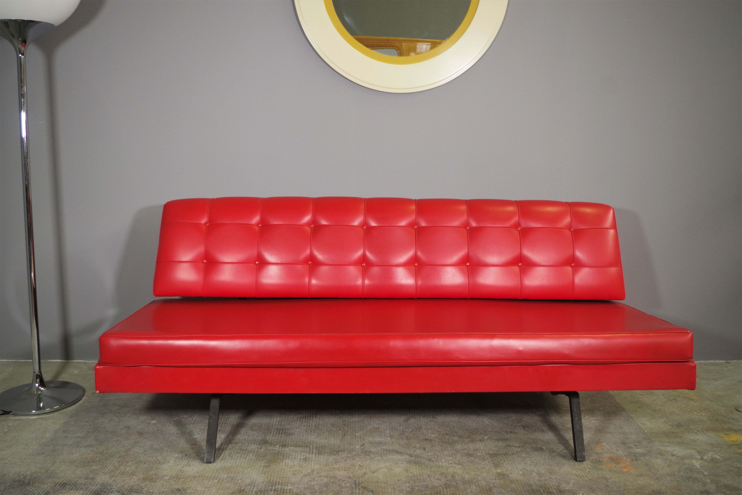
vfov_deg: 38.9
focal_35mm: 34
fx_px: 701
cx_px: 371
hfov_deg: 55.8
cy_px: 248
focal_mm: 23.13
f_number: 4
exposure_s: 1/60
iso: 800
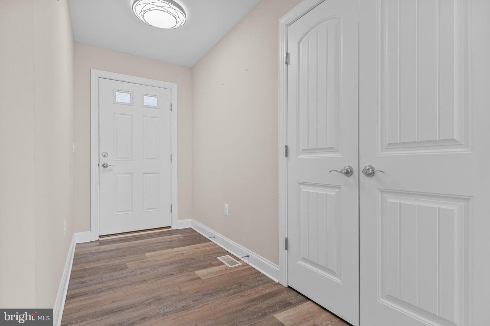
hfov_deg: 90.0
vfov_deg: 67.4
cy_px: 163
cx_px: 245
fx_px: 245
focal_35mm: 18
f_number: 6.3
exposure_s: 1/2
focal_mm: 12
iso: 200
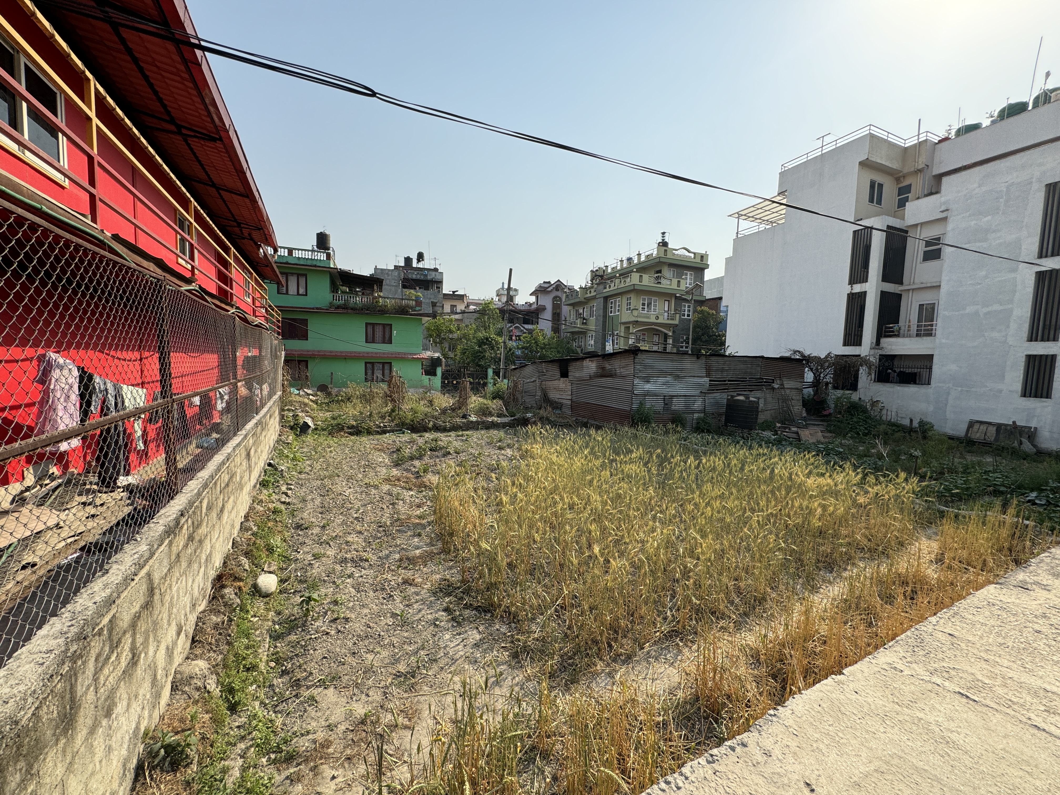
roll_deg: -2.2
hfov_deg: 102.1
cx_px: 530
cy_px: 398
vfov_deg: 85.7
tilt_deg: -4.5
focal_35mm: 14
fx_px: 429
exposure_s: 1/910
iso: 50
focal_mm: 2.22
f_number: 2.2
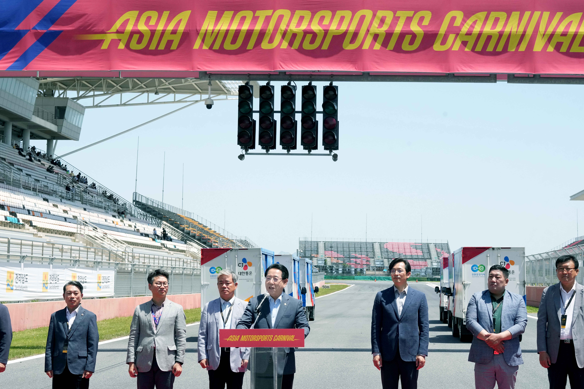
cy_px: 194
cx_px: 292
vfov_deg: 19.5
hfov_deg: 28.8
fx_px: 1135
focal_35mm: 70
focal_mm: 70
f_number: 11
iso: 2500
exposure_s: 1/2000
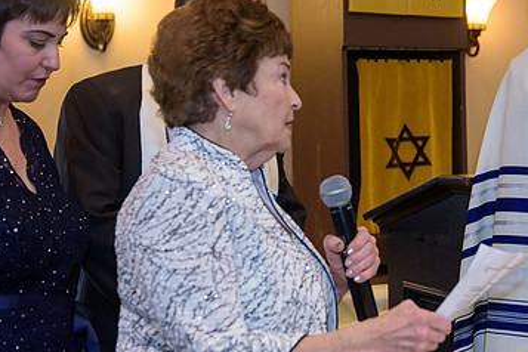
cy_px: 118
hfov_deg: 25.7
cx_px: 401
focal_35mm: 78
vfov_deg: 17.4
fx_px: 1144
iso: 1250
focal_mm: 48
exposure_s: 1/125
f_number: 3.2
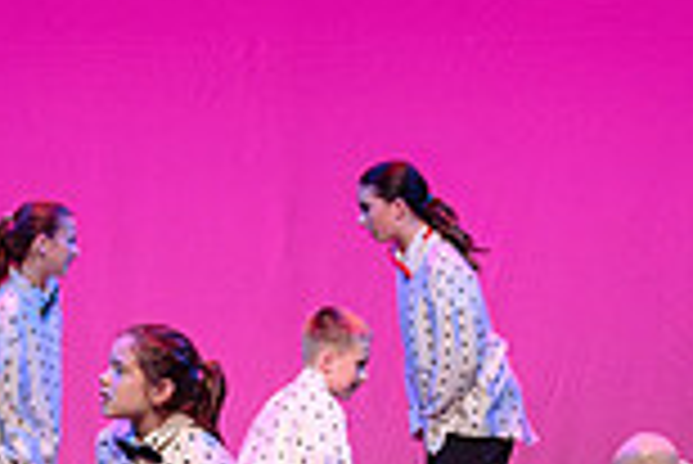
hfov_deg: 5.7
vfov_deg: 3.8
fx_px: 6917
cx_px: 261
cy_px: 439
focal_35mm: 359
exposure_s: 1/500
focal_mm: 92
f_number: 2.8
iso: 1250
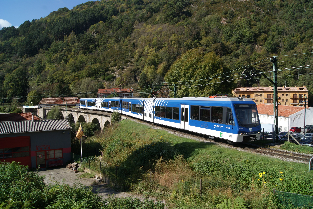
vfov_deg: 48.0
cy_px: 104
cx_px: 156
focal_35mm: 27
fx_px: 235
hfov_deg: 67.3
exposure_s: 1/160
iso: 100
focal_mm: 18
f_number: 10
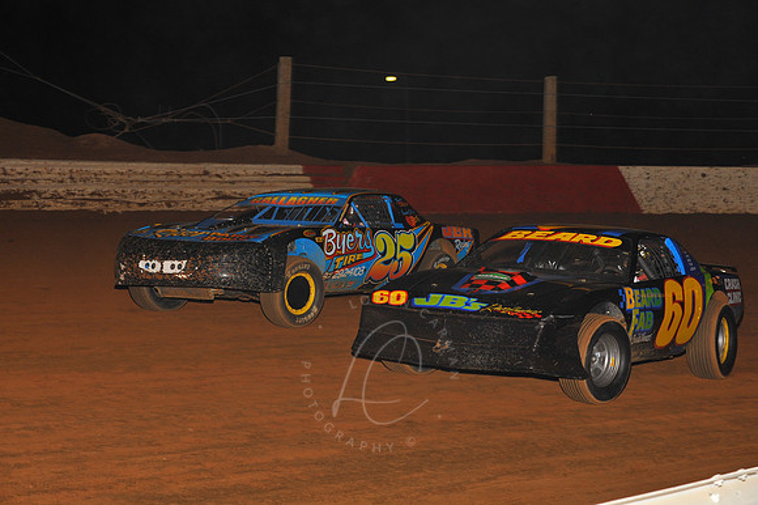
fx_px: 2209
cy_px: 252
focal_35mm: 105
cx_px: 379
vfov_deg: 13.0
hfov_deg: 19.5
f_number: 7.1
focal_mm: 105
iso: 640
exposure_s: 1/250
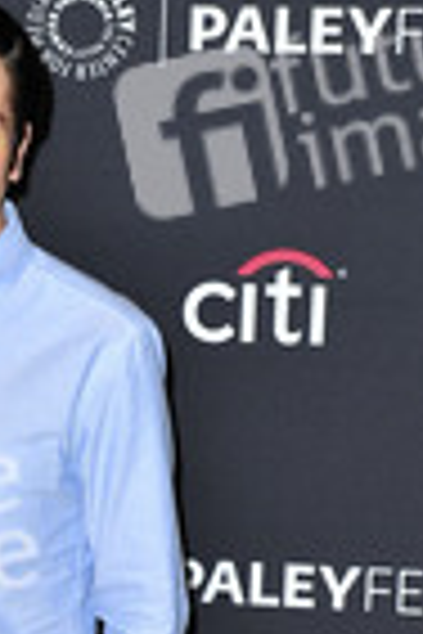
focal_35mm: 176
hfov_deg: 7.7
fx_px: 3102
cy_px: 787
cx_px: -61
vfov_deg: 11.4
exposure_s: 1/320
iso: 500
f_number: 4.5
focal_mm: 62
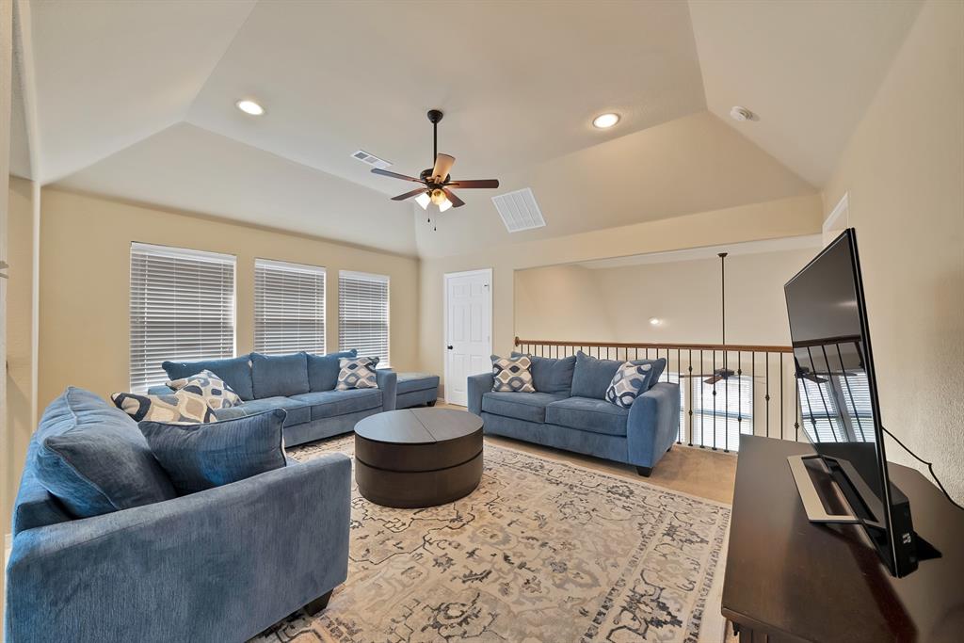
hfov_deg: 112.6
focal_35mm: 12
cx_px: 482
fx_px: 321
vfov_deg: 90.0
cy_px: 322
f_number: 9
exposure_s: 1/3
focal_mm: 12
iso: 640
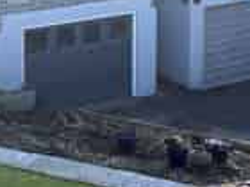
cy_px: -35
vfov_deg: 12.8
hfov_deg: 17.4
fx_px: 816
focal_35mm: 113
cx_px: 95
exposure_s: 1/3021
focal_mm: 6.76
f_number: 1.78
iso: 100
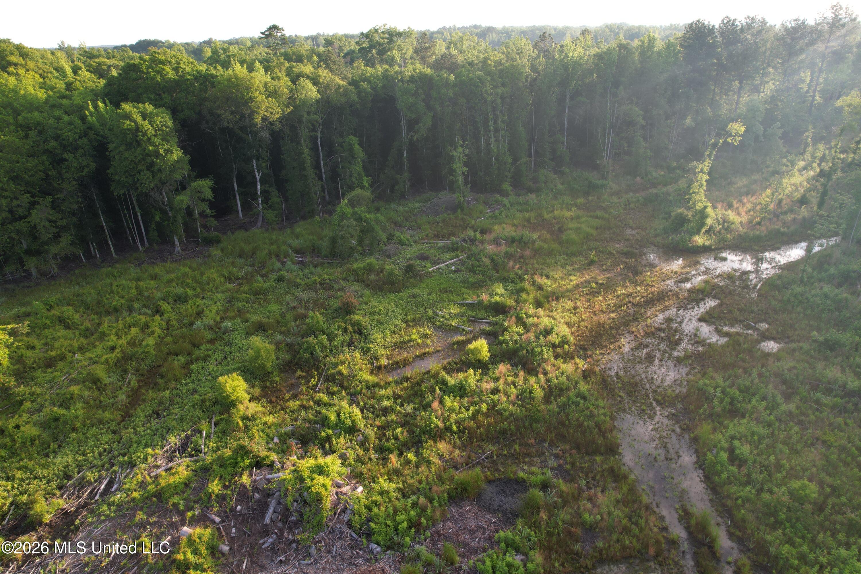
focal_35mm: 22
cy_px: 287
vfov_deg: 57.2
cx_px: 430
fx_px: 526
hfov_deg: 78.6
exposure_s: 1/250
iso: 100
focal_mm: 8.38
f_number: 2.8
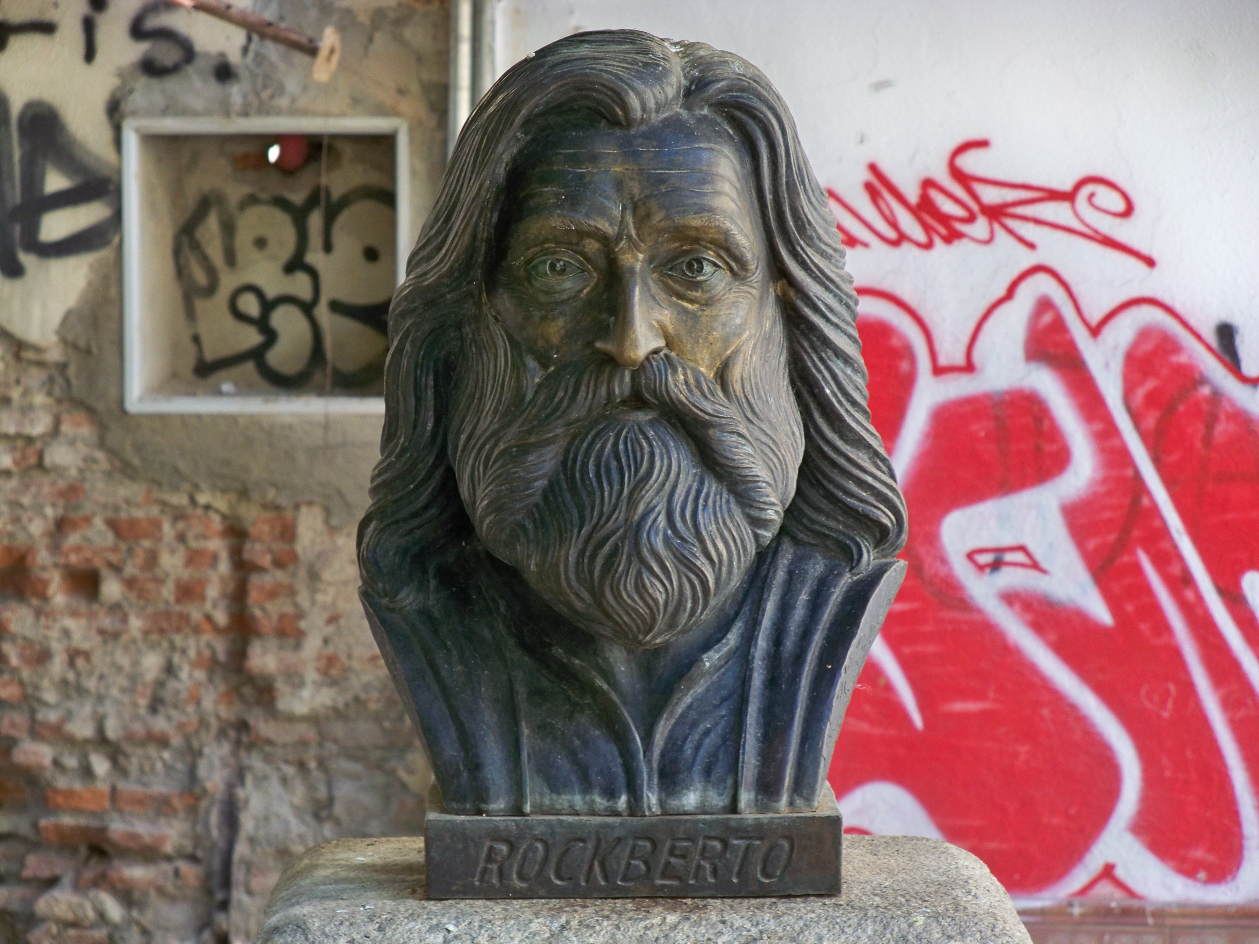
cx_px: 630
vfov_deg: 10.2
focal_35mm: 146
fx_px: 5310
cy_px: 472
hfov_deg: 13.5
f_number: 4.3
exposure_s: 1/40
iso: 250
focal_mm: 25.8
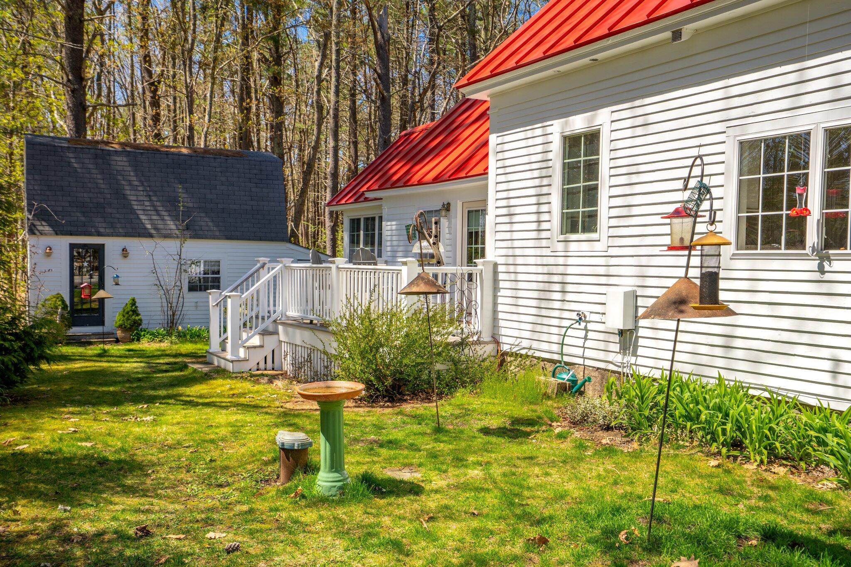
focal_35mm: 35
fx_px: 827
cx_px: 426
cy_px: 284
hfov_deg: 54.4
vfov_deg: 37.8
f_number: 9
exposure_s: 1/200
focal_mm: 35
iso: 64
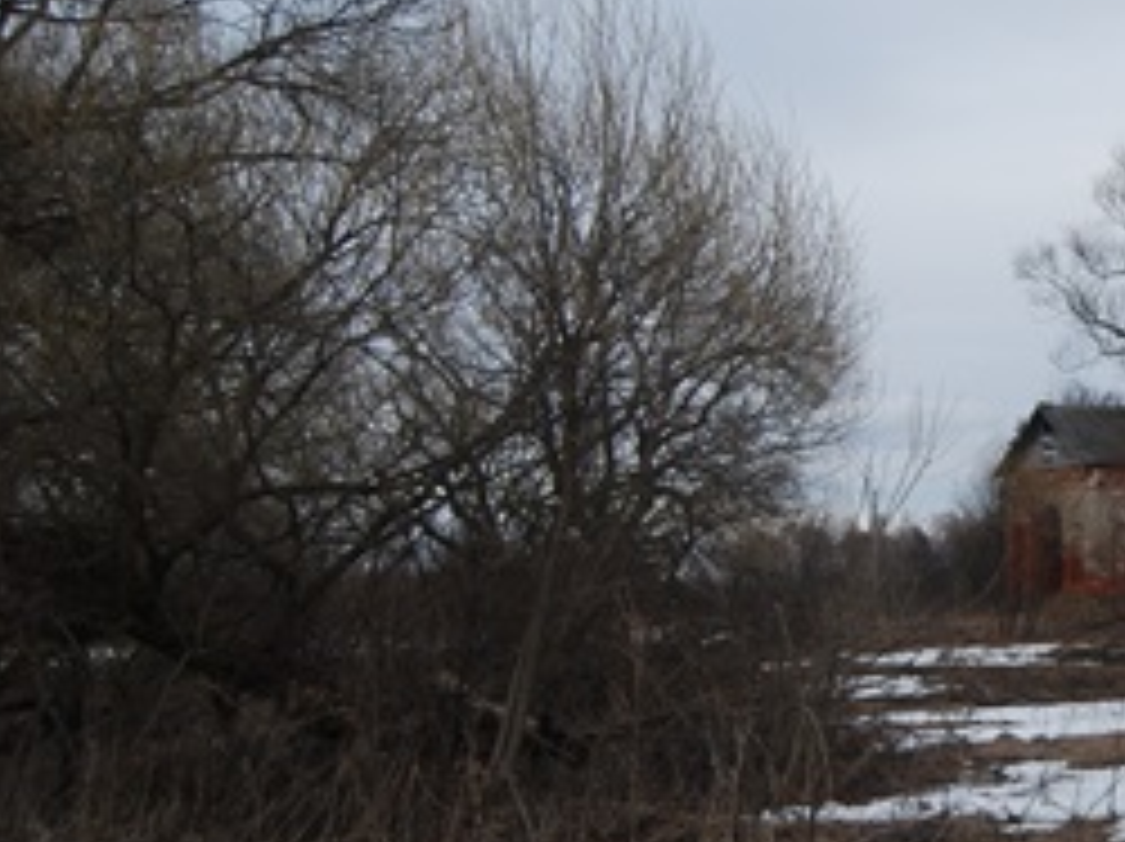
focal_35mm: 74
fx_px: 2403
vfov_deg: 19.8
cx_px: 1278
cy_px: 567
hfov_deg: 24.4
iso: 200
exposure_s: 1/1000
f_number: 3.8
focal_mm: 20
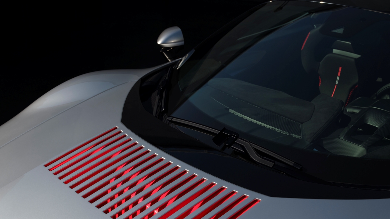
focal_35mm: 50
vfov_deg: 23.9
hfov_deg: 41.3
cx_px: 194
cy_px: 137
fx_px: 517
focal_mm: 57.5
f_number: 11
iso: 400
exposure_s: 1/640
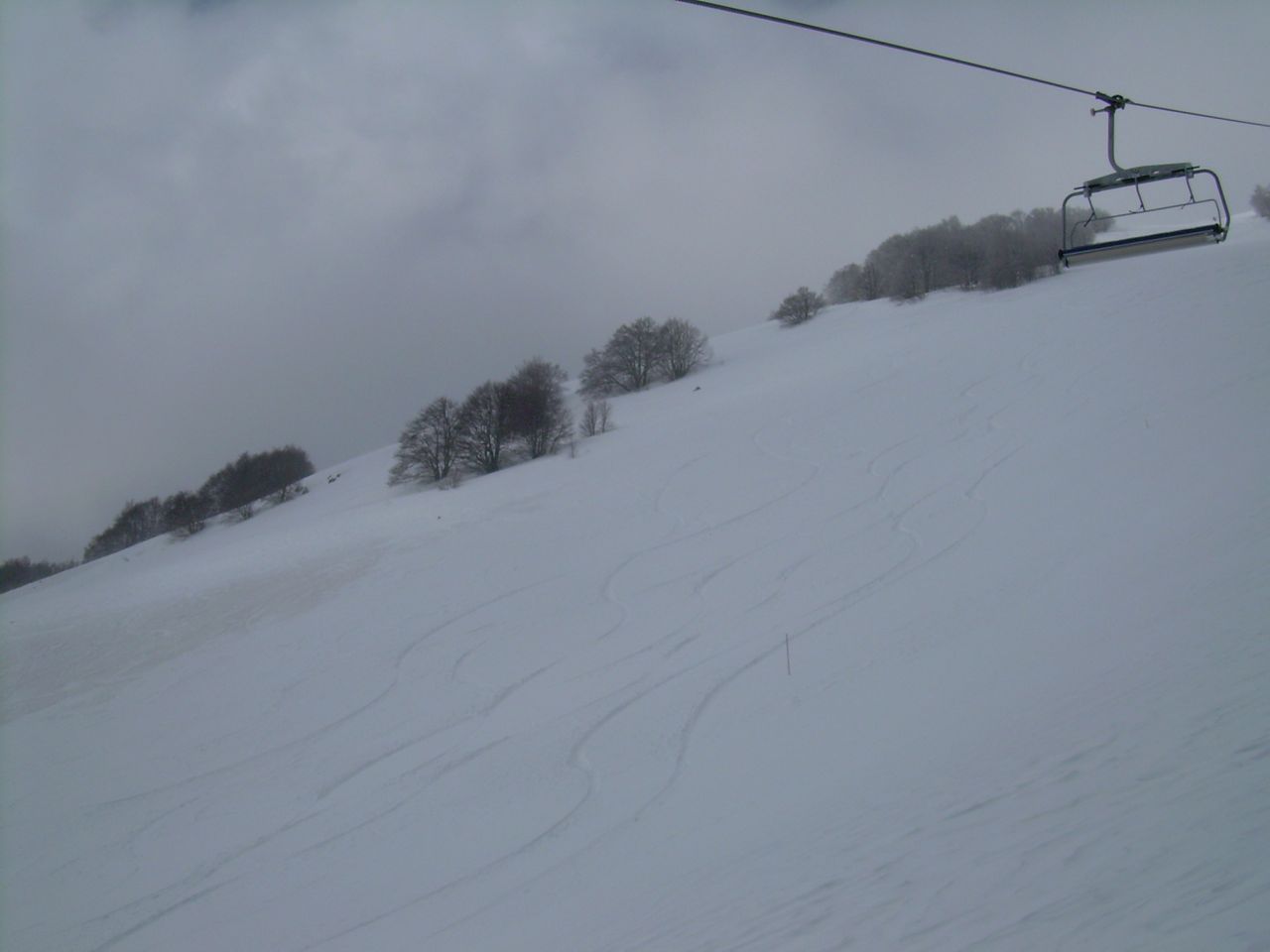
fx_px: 1394
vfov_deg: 37.7
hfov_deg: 49.0
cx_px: 635
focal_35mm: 38
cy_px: 476
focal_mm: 6.3
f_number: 4.6
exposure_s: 1/2000
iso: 50
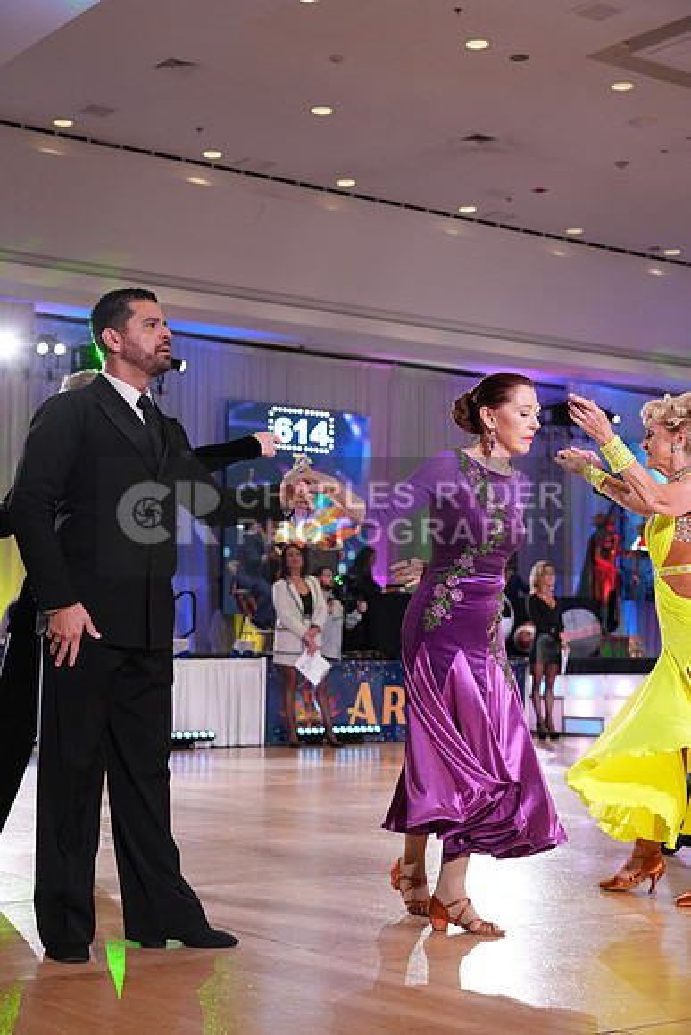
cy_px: 518
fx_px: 1582
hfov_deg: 24.6
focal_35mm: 55
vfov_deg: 36.2
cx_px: 346
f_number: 4
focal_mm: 55
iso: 2000
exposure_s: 1/400
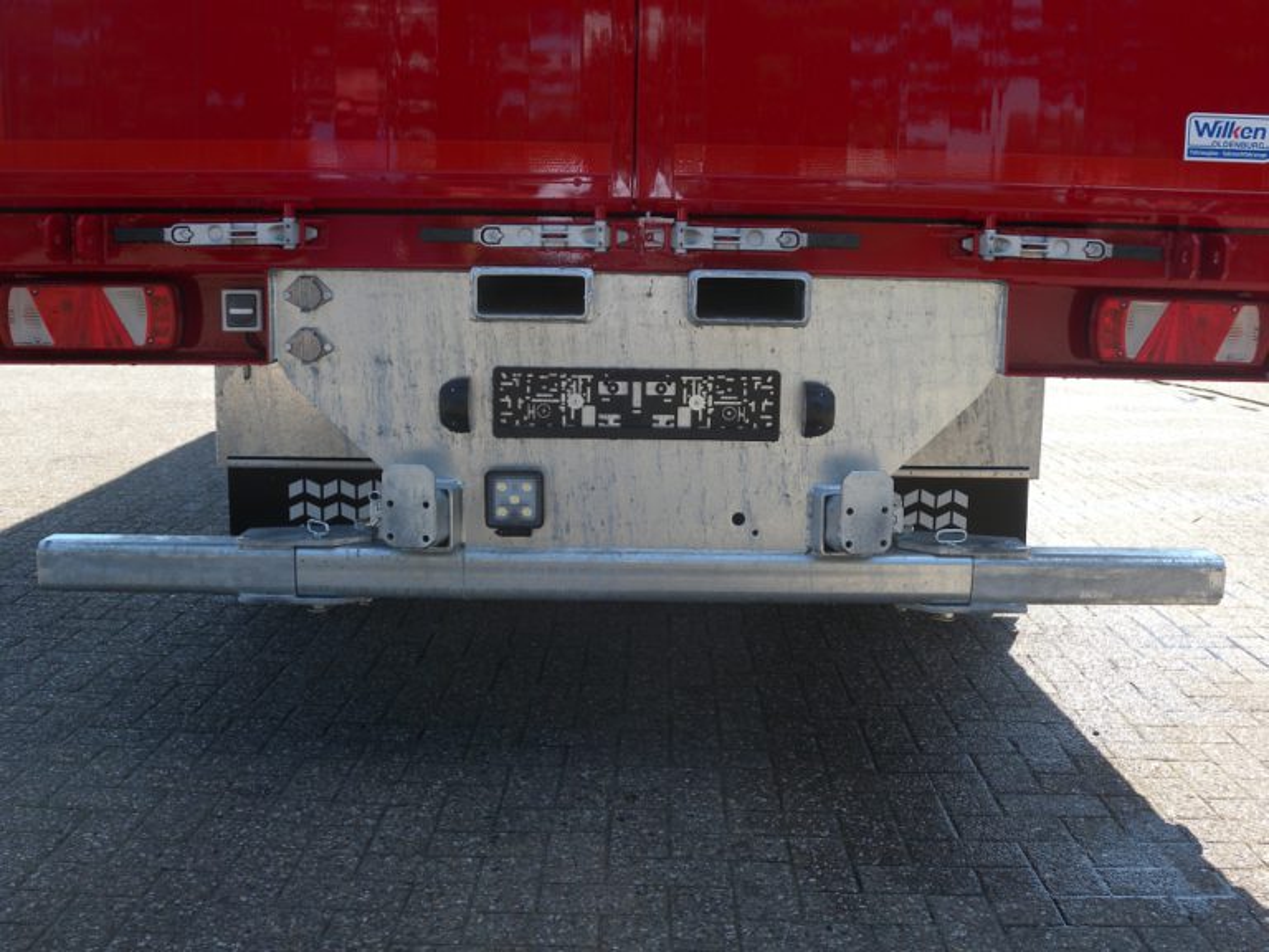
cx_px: 634
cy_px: 476
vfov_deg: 41.8
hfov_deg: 54.0
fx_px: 1246
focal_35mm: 34
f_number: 4.5
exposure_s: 1/215
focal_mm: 7.3
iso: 64
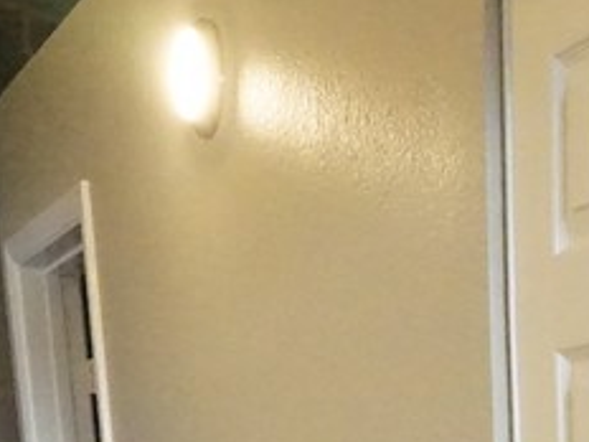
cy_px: 747
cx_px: 1087
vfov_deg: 20.7
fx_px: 919
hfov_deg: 21.3
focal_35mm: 54
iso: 25600
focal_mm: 12
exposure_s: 1/125
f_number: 8
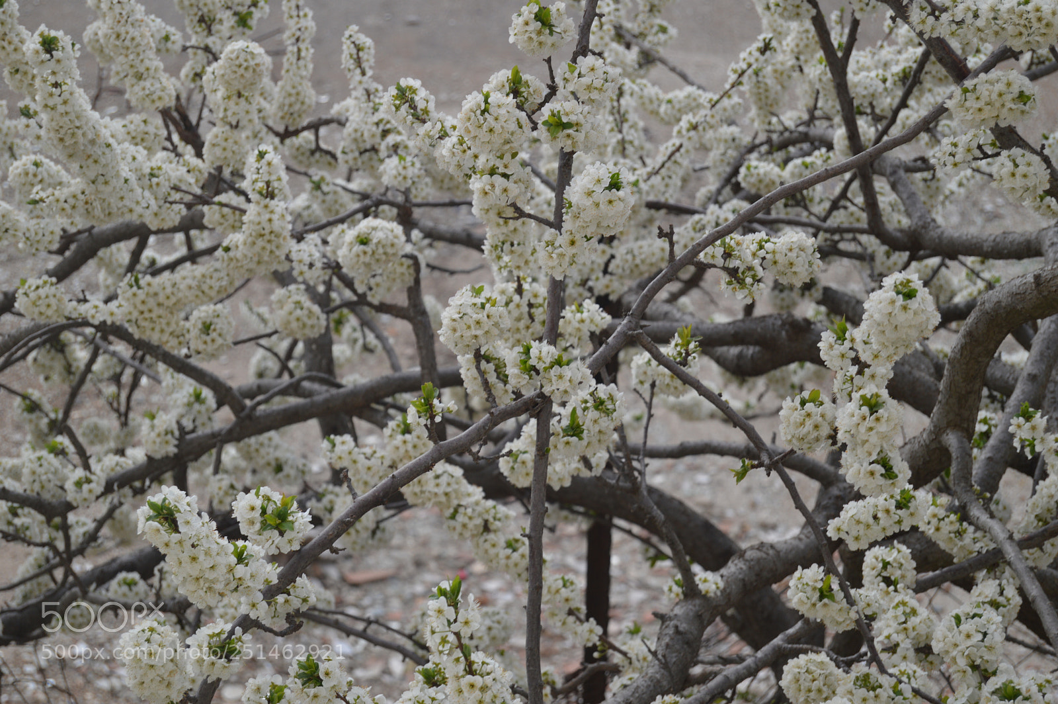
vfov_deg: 16.5
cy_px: 352
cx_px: 529
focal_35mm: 82
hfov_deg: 24.6
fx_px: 2423
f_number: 5.6
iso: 110
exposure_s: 1/125
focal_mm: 55
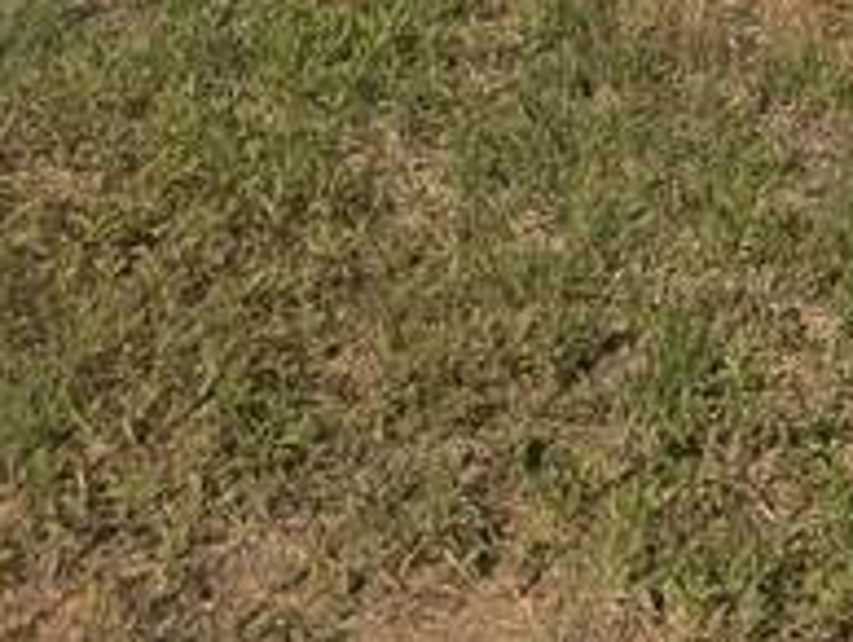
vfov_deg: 14.5
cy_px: -748
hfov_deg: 21.9
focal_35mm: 79
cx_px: 1141
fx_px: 1949
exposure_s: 1/4505
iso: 58
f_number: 1.7
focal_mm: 2.02
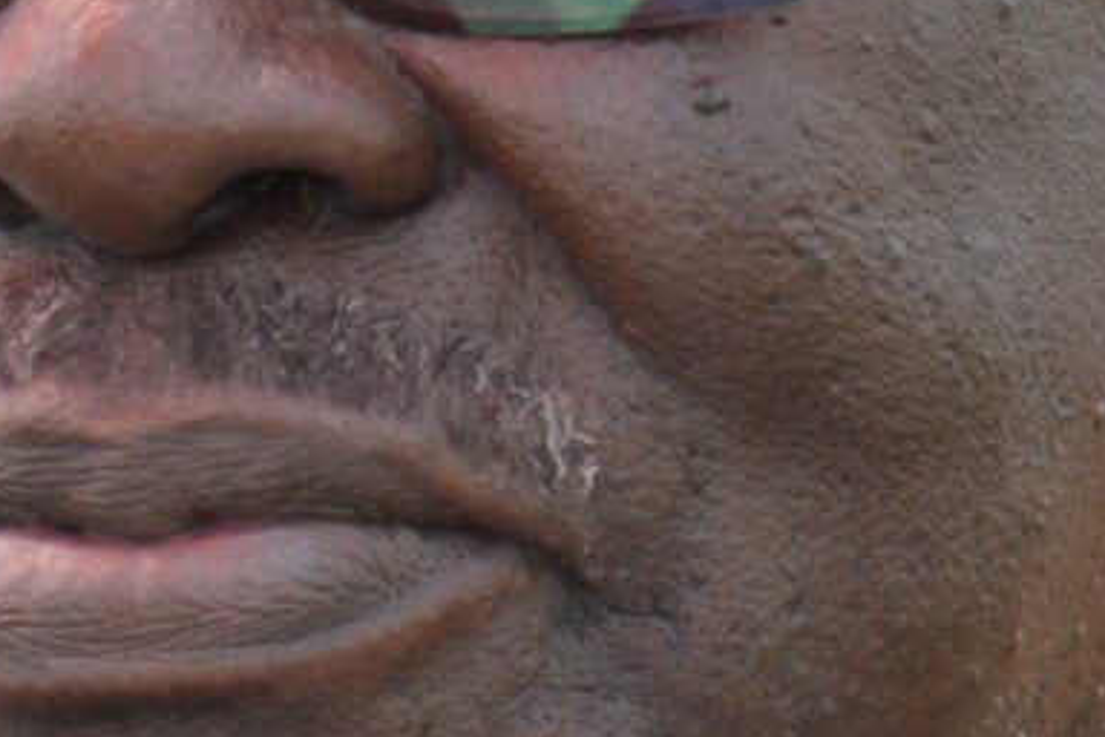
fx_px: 32237
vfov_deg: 1.3
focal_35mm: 1050
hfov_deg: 2.0
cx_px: 515
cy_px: 298
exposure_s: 1/250
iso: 200
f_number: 8
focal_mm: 105
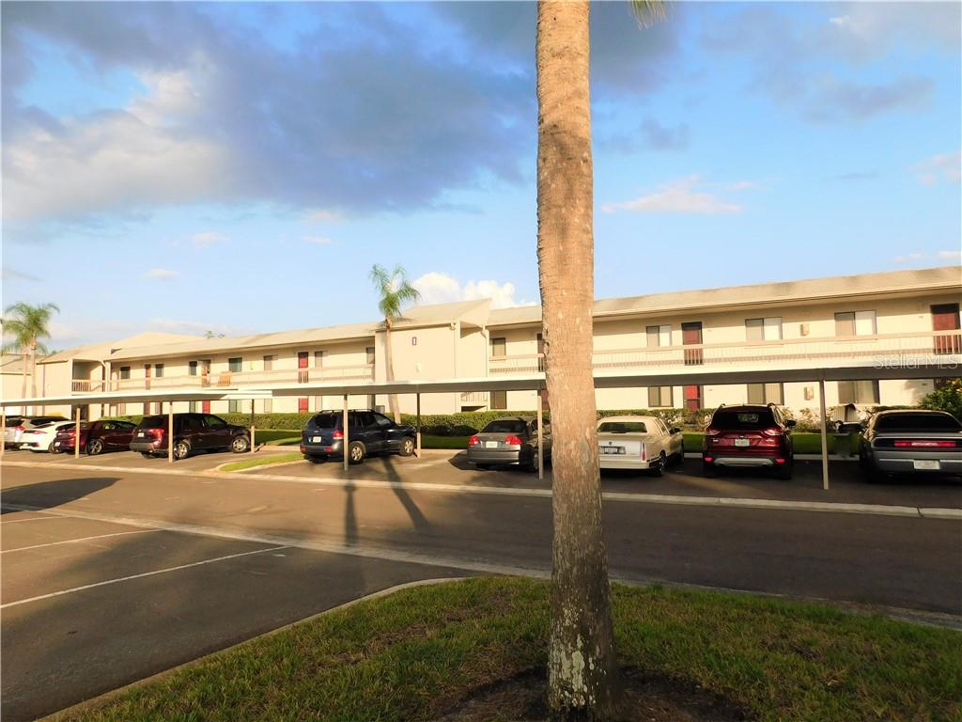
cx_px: 481
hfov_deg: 73.9
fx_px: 639
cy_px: 361
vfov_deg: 58.9
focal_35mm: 23
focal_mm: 4
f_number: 3
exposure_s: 1/1000
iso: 125
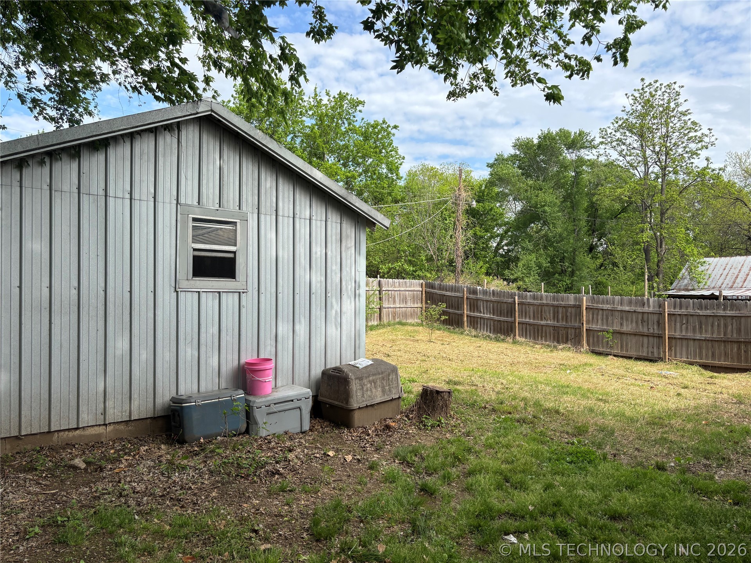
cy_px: 282
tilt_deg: +1.1
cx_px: 376
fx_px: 564
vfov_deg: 53.1
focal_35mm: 26
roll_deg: +0.0
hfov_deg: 67.3
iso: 50
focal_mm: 5.96
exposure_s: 1/1876
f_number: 1.6
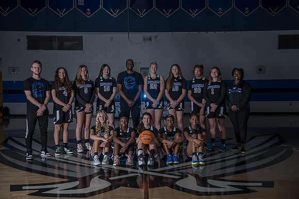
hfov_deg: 44.5
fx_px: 365
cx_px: 150
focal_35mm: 44
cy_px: 100
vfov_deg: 30.5
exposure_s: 1/200
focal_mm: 44
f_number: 4
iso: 640
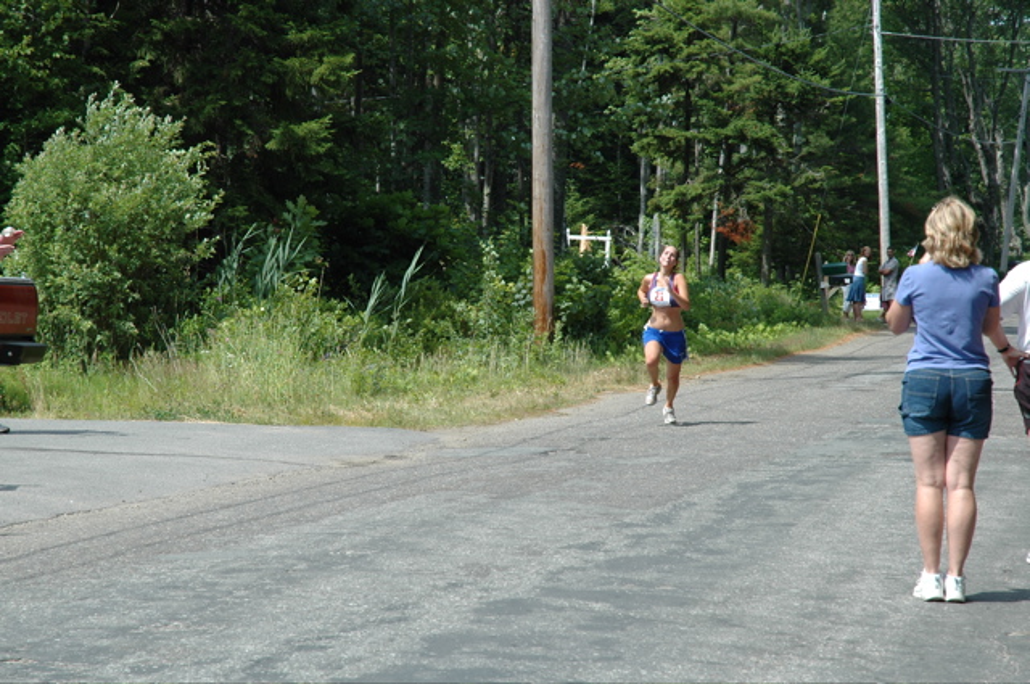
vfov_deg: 13.0
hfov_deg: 19.5
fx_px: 3000
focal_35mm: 105
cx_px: 515
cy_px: 342
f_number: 8
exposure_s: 1/250
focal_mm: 70
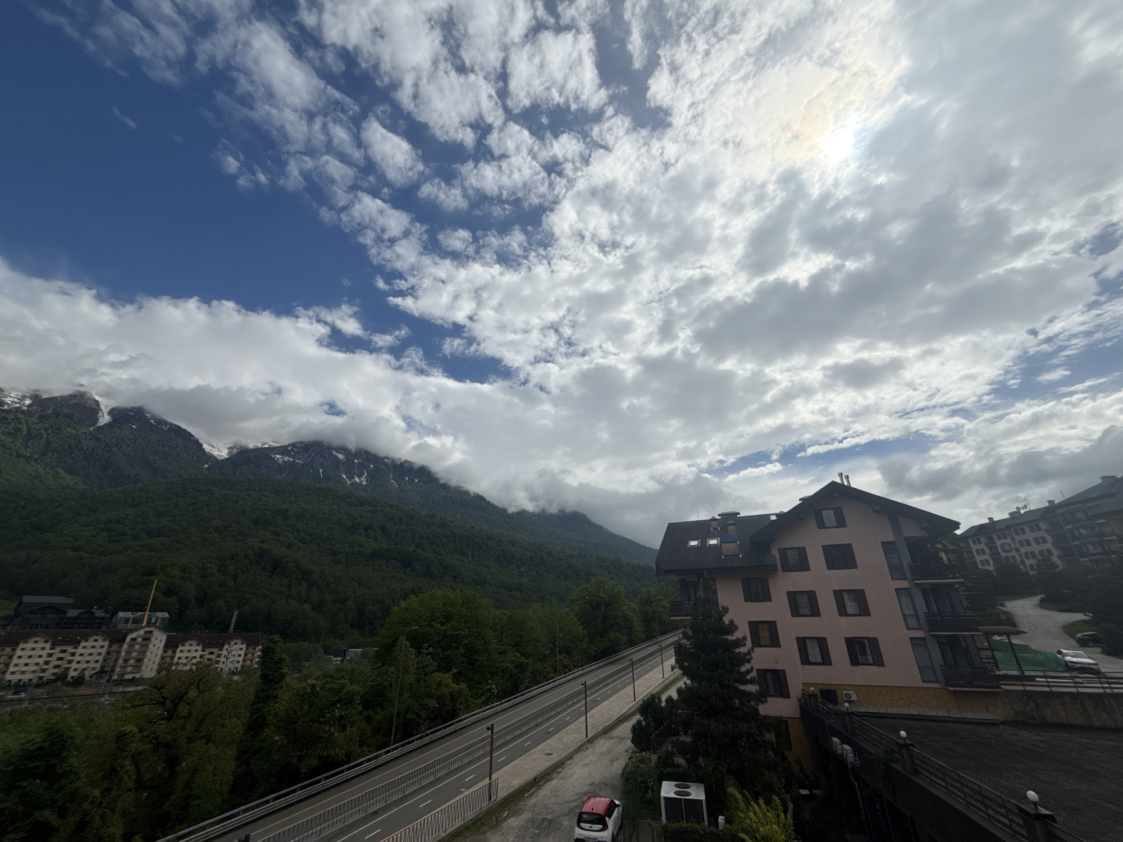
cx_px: 562
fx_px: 454
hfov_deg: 102.1
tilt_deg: +23.6
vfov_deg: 85.7
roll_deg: +0.7
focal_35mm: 14
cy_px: 421
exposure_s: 1/7634
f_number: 2.2
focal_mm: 2.22
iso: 40
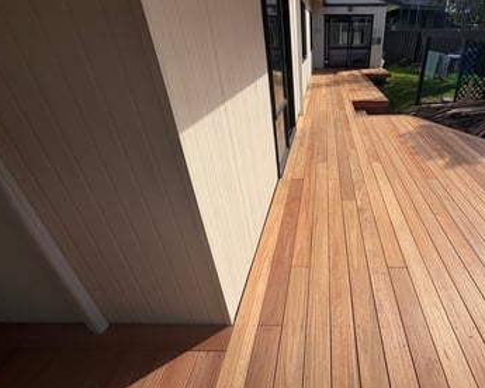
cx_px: 321
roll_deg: +1.1
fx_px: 273
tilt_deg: -29.2
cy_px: 184
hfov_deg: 80.7
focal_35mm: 19
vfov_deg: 70.8
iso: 40
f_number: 2.2
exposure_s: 1/3390
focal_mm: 2.22
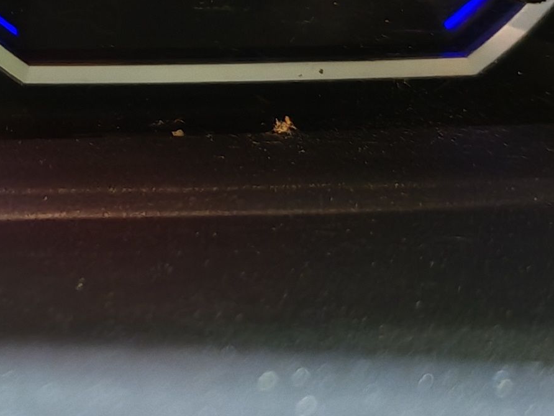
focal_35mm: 124
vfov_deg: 11.2
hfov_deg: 14.4
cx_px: -371
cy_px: -309
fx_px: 1985
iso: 160
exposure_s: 1/33
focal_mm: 6.83
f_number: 1.4
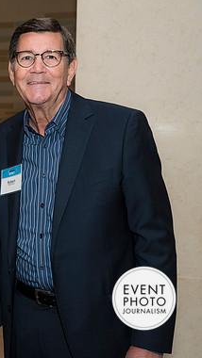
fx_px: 685
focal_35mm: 72
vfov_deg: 29.3
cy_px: 179
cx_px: -66
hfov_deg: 15.9
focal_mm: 45
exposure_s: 1/125
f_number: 5.6
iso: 800
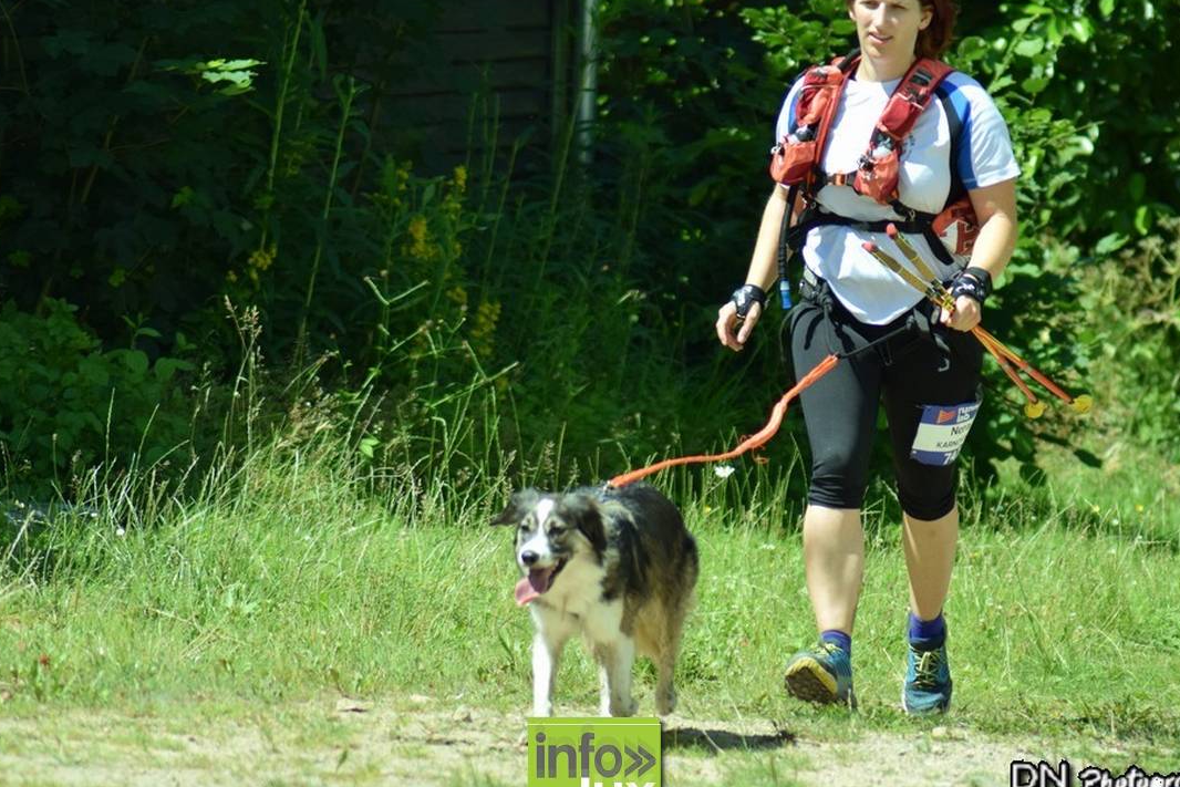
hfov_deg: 6.8
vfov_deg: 4.5
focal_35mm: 304
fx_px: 9965
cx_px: 594
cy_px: 381
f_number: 5
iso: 400
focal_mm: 180
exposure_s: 1/1600
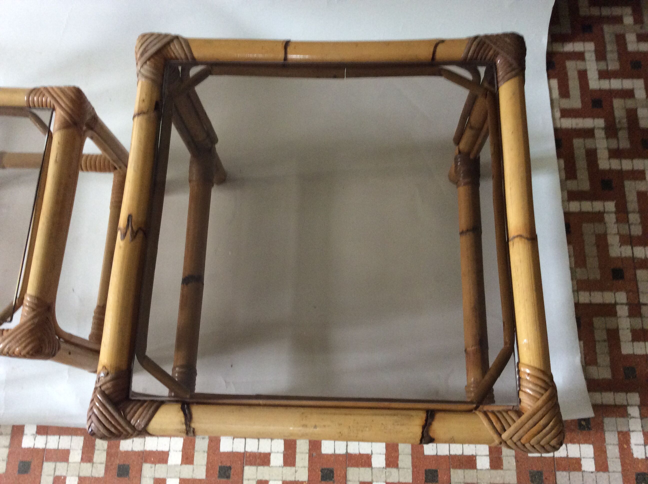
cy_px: 242
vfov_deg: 44.1
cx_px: 324
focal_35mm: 32
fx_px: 598
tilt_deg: -73.8
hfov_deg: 56.9
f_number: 2.4
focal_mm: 3.3
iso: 160
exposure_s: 1/25
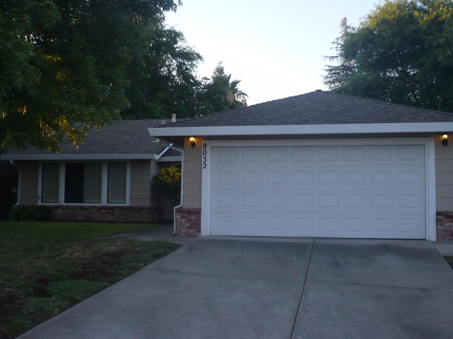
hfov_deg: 49.0
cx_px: 233
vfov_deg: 37.7
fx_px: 497
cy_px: 160
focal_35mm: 38
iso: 100
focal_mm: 5.8
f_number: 2.8
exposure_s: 1/200
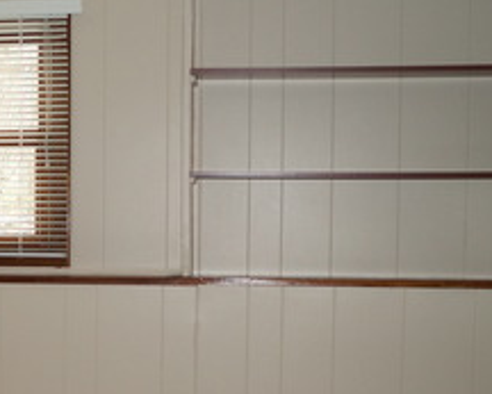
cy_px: 317
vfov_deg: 20.2
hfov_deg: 24.3
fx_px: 1093
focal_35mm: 75
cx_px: 7
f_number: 3.5
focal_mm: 18
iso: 640
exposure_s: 1/160
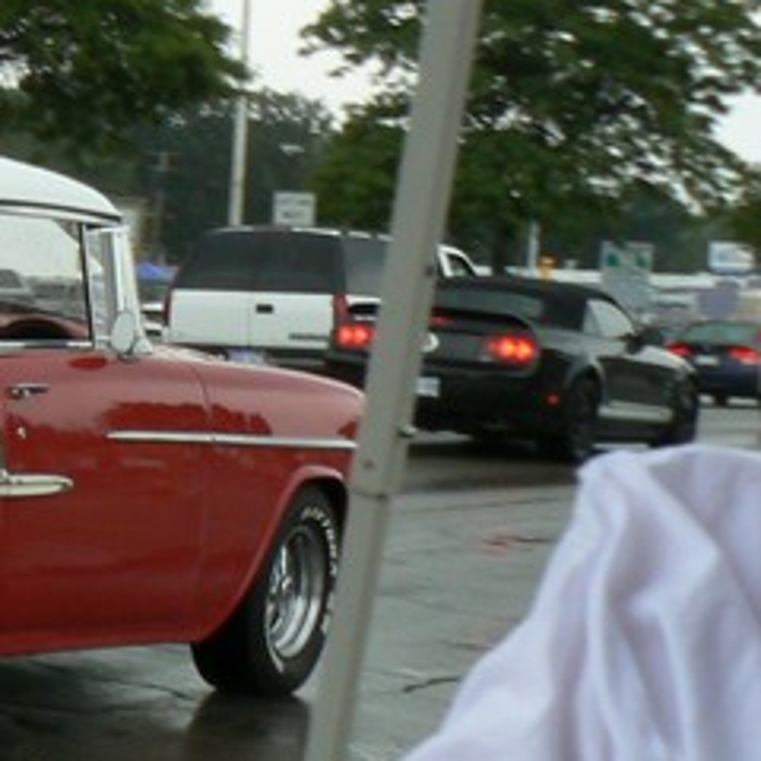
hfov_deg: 14.6
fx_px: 2711
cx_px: -457
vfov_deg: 16.0
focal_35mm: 109
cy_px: 457
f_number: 5.6
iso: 80
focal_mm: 6
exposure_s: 1/100
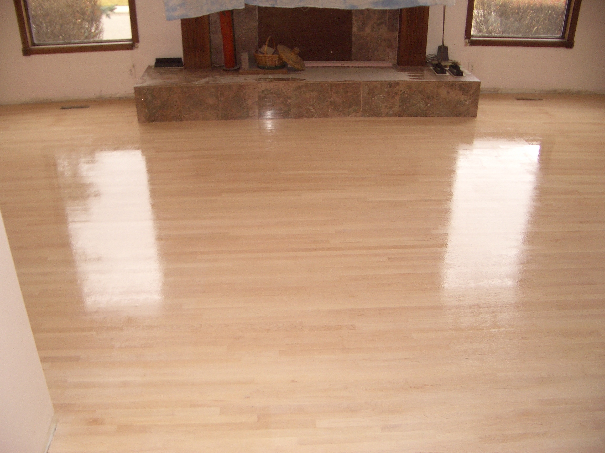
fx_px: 612
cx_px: 302
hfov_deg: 52.6
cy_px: 226
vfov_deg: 40.7
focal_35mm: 35
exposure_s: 1/80
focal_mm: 5.8
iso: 100
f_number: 2.6
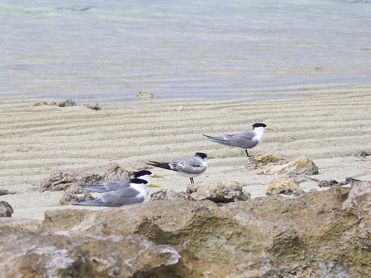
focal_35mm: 294
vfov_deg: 5.1
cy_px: 153
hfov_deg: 6.7
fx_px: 3151
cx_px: 228
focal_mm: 24
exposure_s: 1/800
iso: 64
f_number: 3.2
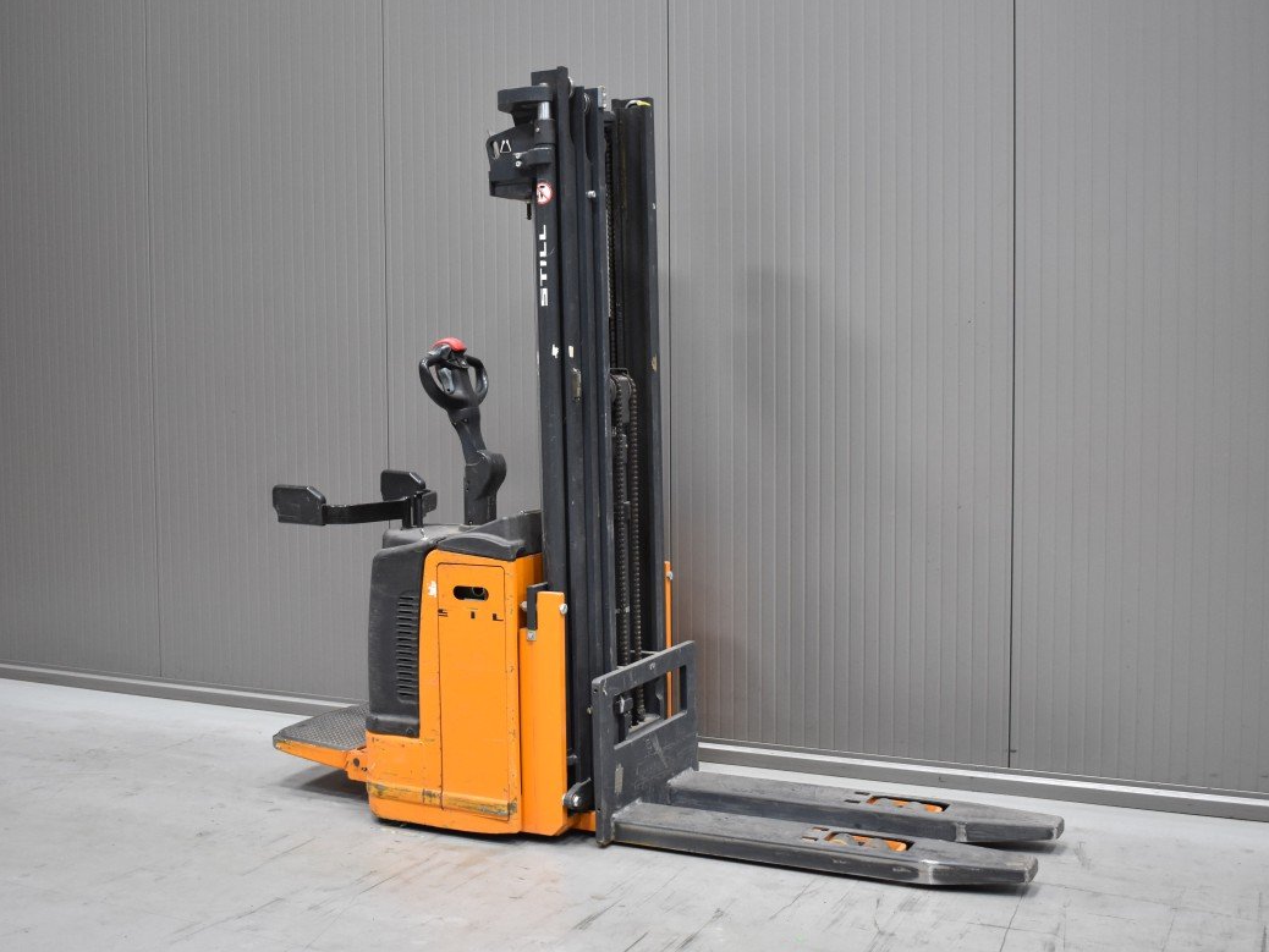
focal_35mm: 40
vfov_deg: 36.0
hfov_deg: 46.8
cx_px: 595
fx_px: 1467
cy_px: 484
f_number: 4.5
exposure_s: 1/50
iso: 1250
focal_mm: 24
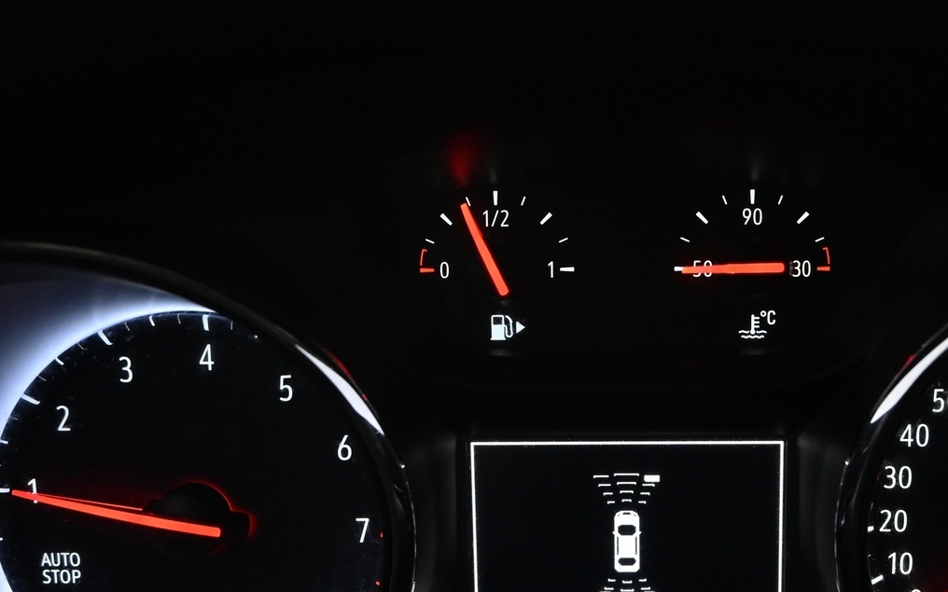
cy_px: 434
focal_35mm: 39
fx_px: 1008
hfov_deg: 49.5
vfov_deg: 32.2
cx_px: 631
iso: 3200
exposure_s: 1/80
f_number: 4.5
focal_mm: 16
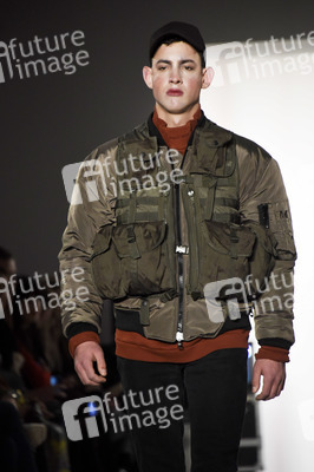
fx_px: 3932
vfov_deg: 6.9
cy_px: 236
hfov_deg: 4.6
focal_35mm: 300
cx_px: 157
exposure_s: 1/320
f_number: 5.6
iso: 4000
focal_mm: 300
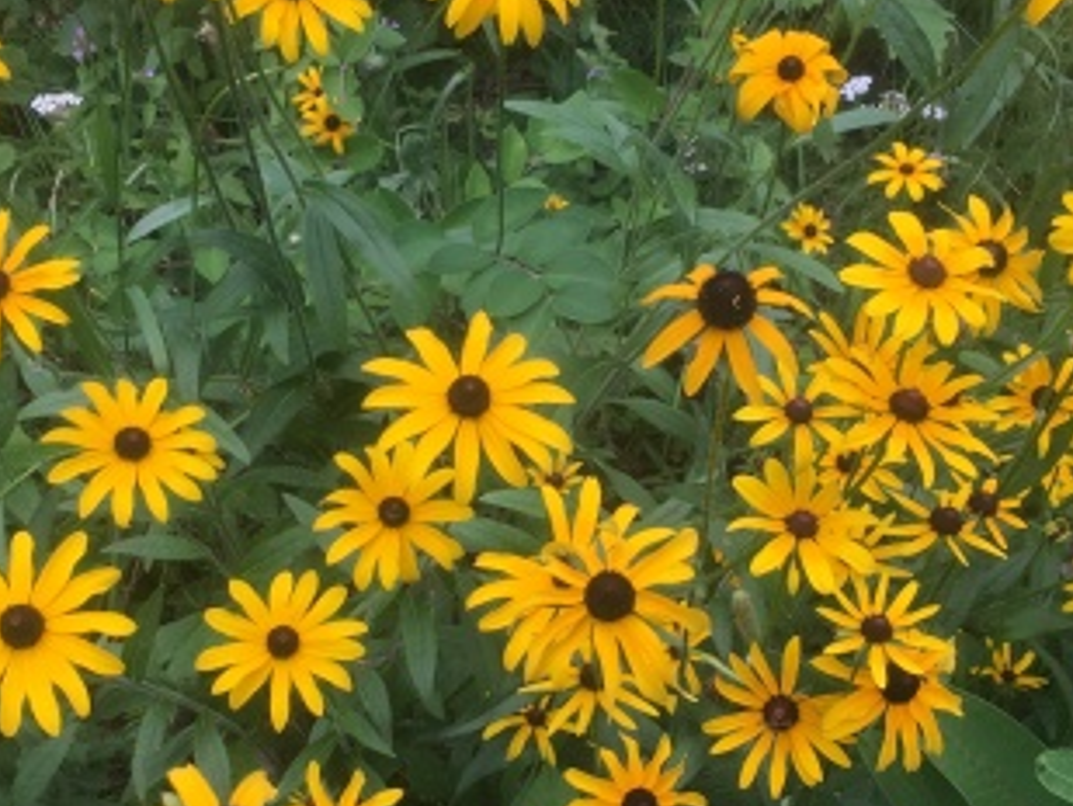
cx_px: 528
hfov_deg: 32.2
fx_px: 1861
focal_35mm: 60
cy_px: 472
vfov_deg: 24.4
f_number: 2.2
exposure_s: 1/337
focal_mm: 4.15
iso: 25
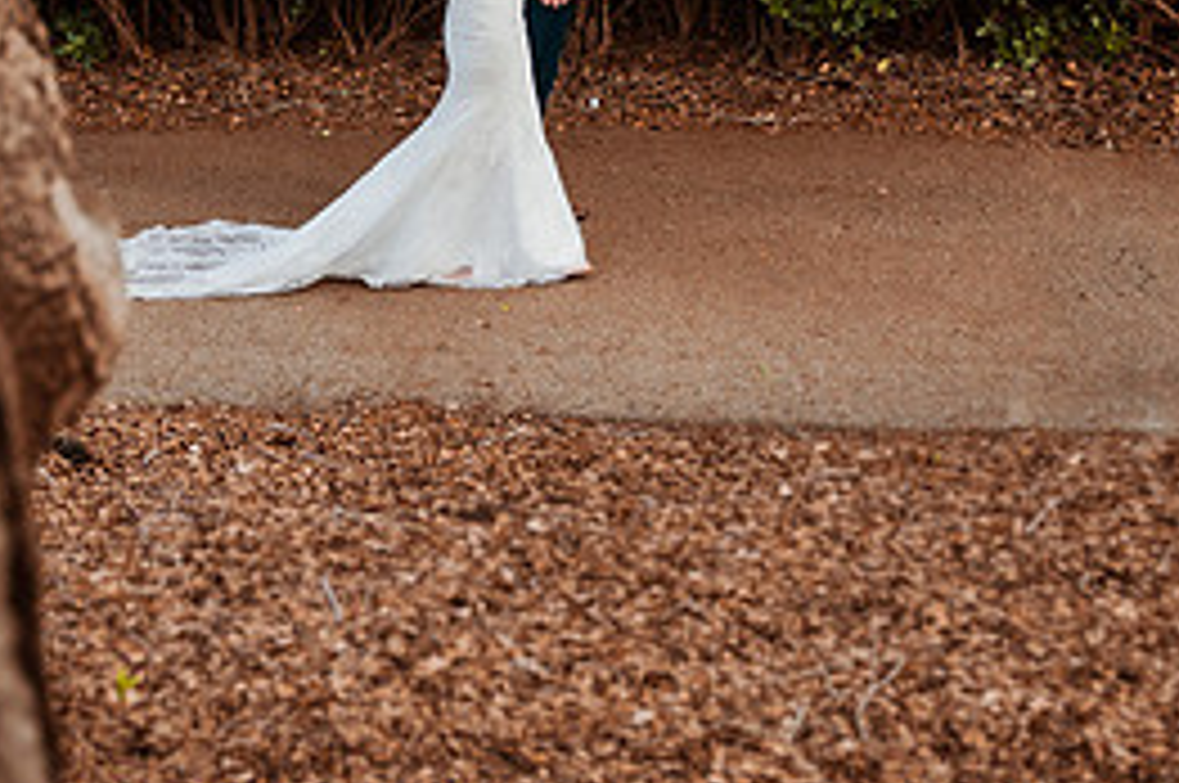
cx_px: 374
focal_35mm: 62
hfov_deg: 32.1
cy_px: 135
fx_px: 2028
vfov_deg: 21.5
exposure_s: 1/640
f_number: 2.8
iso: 500
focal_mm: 28
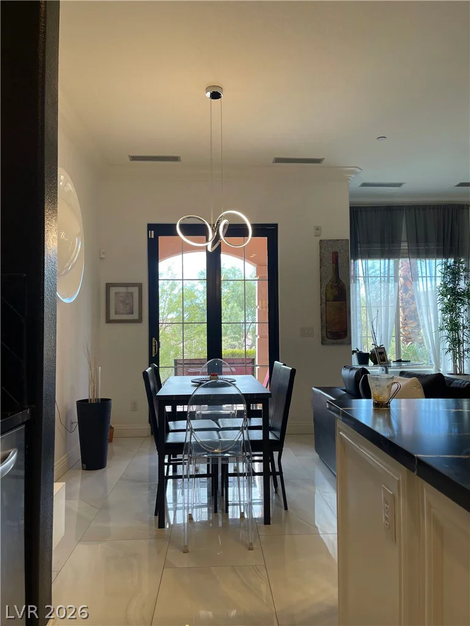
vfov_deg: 69.4
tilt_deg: +2.9
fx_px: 453
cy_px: 313
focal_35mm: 25
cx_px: 235
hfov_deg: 54.9
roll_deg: -0.7
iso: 64
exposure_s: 1/120
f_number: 1.6
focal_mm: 5.1
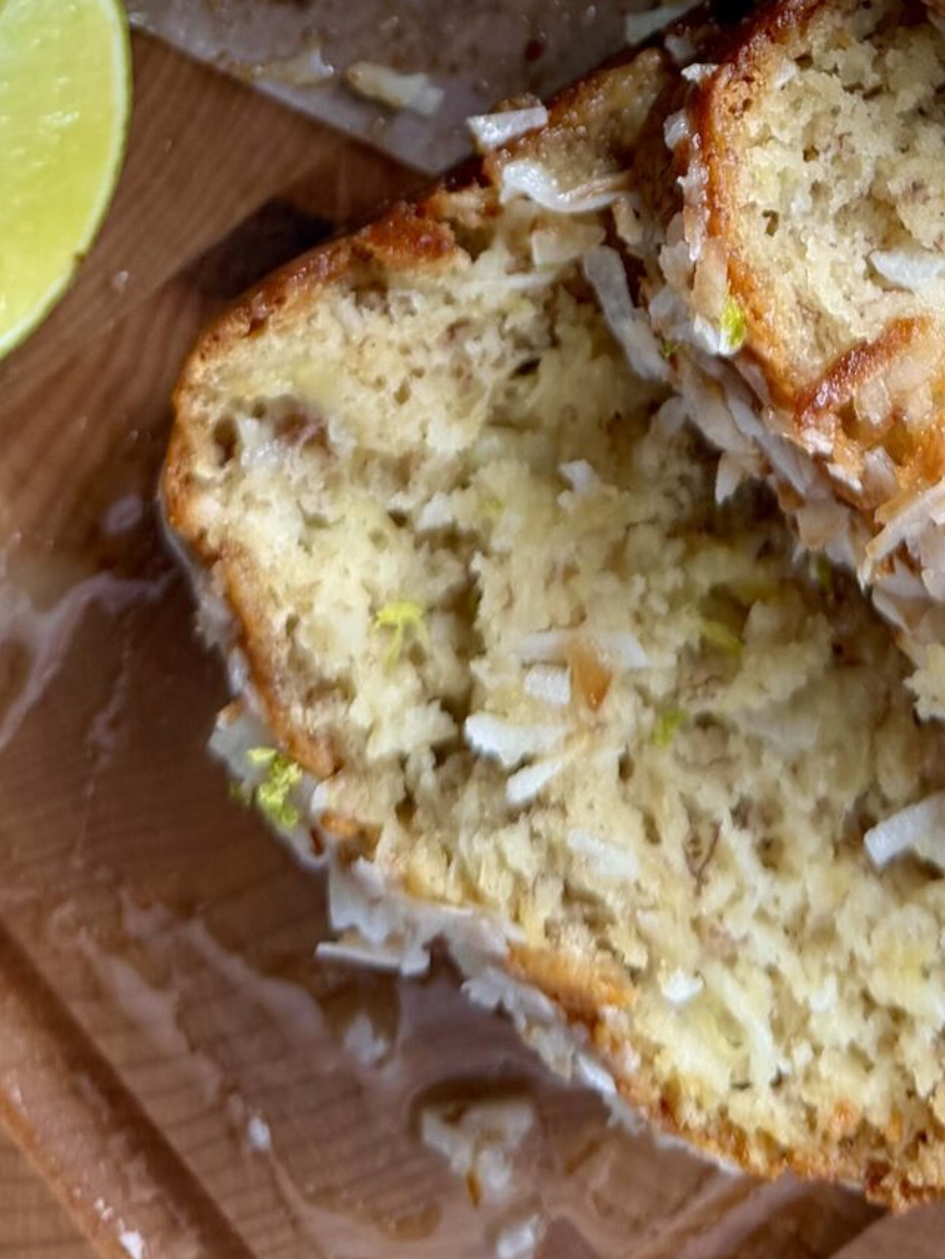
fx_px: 2620
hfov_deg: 20.3
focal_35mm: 72
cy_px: -406
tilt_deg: -86.0
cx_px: 731
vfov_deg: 23.6
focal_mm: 6.76
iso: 50
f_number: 1.78
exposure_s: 1/136
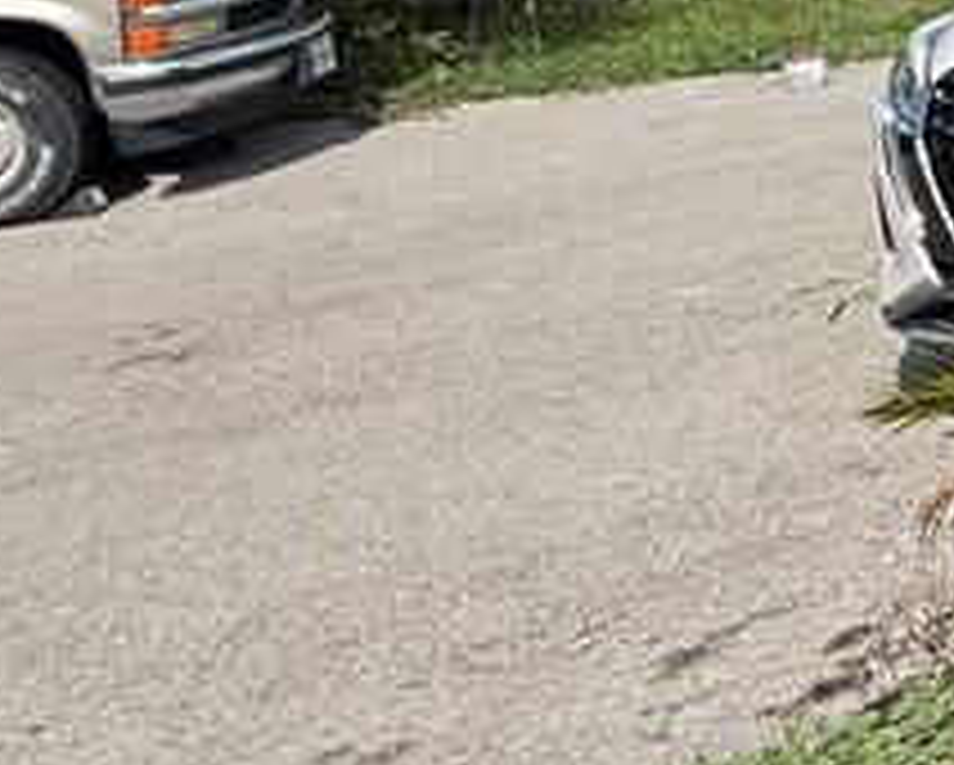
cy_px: -4
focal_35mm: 66
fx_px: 1865
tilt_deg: -8.3
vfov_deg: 22.3
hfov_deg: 20.3
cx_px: 1728
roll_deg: +3.4
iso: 50
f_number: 2.2
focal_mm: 2.22
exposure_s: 1/2092
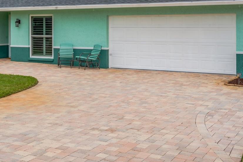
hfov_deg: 33.1
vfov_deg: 22.2
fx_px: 405
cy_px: 23
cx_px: 80
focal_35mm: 60
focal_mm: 31
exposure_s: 1/90
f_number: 16
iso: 100
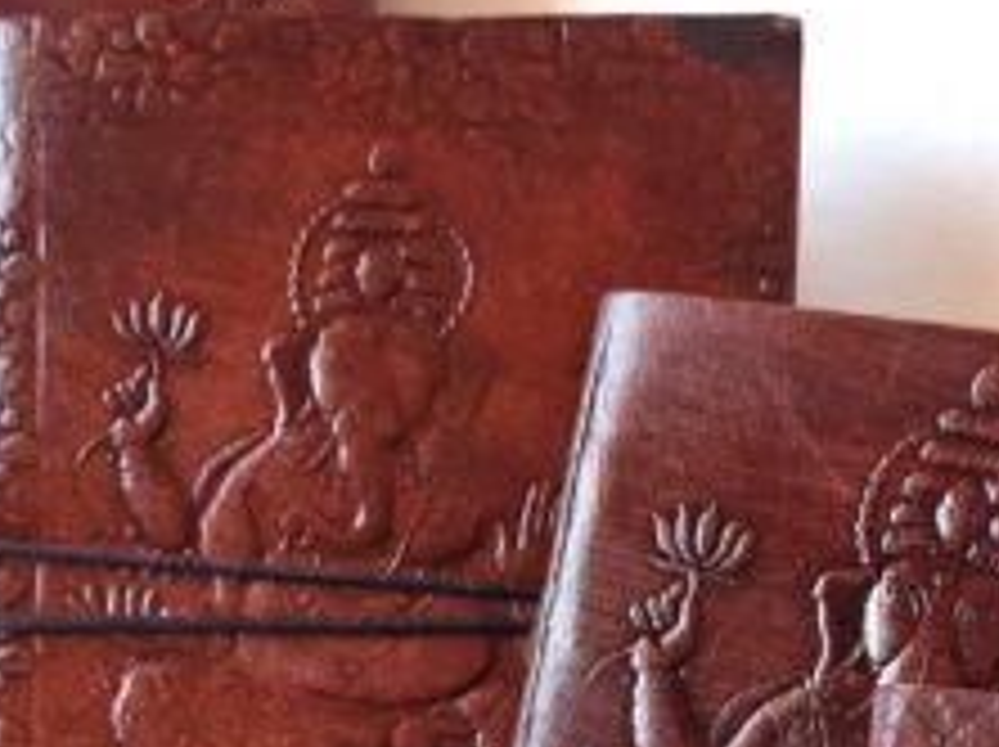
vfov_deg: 17.4
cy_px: 794
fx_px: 2364
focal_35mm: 82
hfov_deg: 23.8
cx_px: 567
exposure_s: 1/120
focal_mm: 5.4
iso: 200
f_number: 1.8
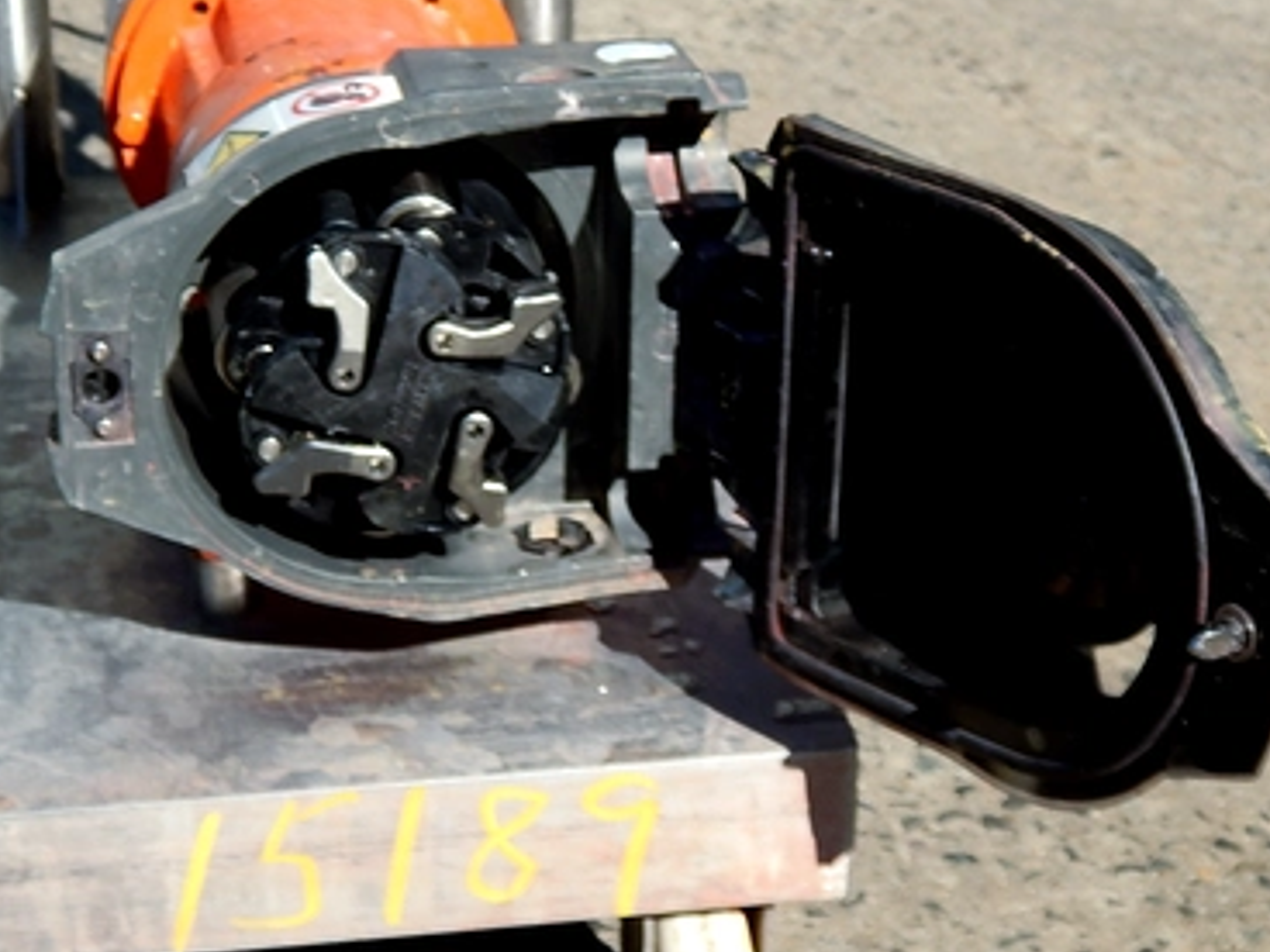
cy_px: 462
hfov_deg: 26.0
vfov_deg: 19.6
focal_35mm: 75
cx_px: 625
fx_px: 2752
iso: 125
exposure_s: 1/800
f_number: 4.1
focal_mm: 12.3
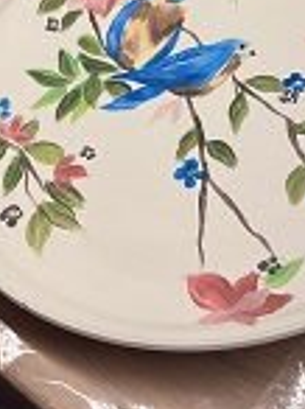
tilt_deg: -46.8
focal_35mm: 82
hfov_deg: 17.9
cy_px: 17
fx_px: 966
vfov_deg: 23.1
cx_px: 144
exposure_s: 1/100
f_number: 1.5
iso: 80
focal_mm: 5.7
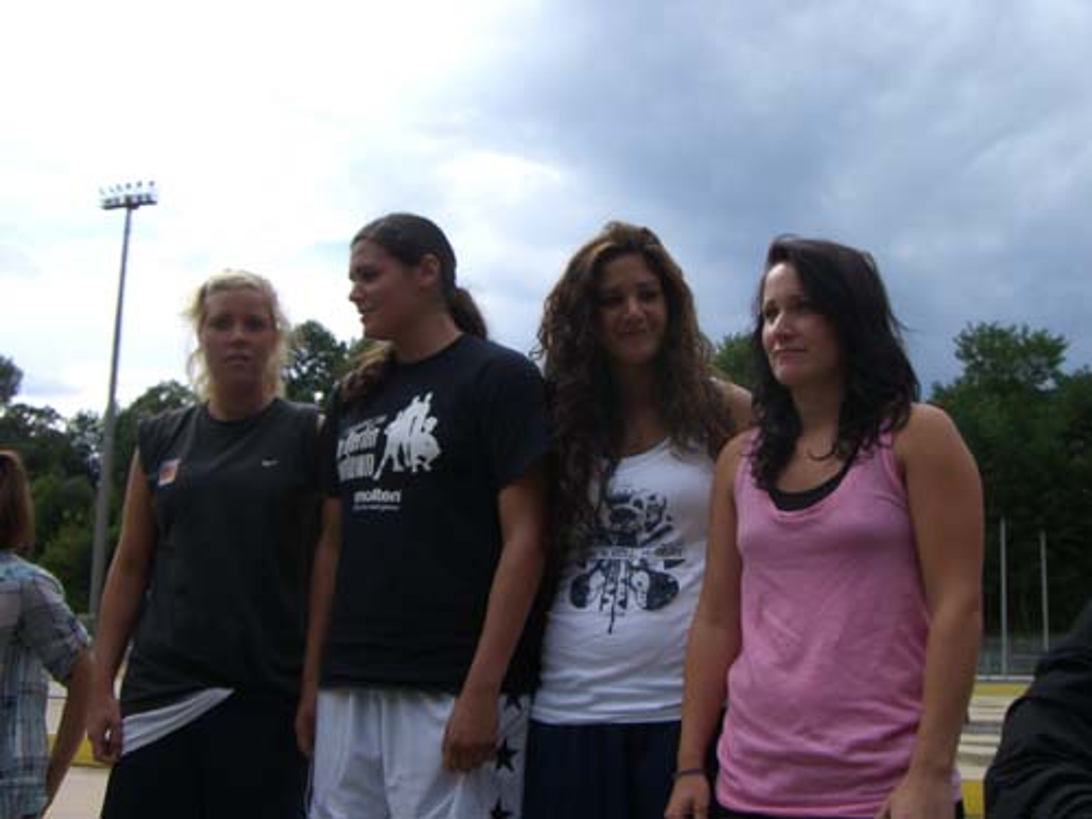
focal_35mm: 38
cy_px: 410
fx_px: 1199
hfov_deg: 49.0
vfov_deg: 37.7
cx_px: 546
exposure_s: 1/800
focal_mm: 6.2
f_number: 4.3
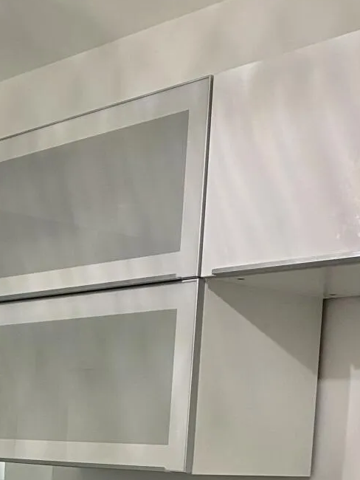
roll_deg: -2.2
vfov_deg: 22.6
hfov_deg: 18.0
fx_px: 1109
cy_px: 563
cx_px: -3
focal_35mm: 80
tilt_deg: -5.6
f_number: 1.8
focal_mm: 4.25
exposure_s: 1/60
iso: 160
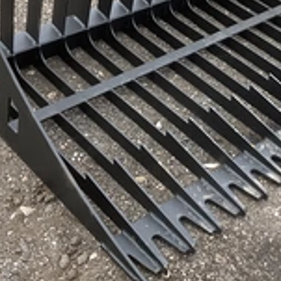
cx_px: 229
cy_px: 58
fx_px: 625
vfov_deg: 25.0
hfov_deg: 24.9
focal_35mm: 68
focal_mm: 3
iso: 25
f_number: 1.8
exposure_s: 1/344
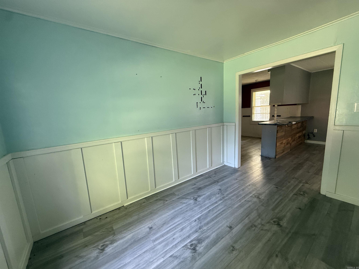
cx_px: 180
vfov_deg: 85.7
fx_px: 145
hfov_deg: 102.1
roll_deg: +2.7
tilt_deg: -7.6
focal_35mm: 14
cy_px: 134
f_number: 2.2
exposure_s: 1/60
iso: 400
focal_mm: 2.22
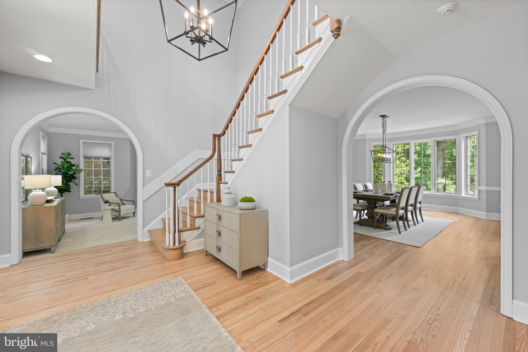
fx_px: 205
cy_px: 176
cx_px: 264
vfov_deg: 81.2
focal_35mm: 14
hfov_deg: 104.3
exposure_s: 1/2.5
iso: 320
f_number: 8
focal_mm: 14
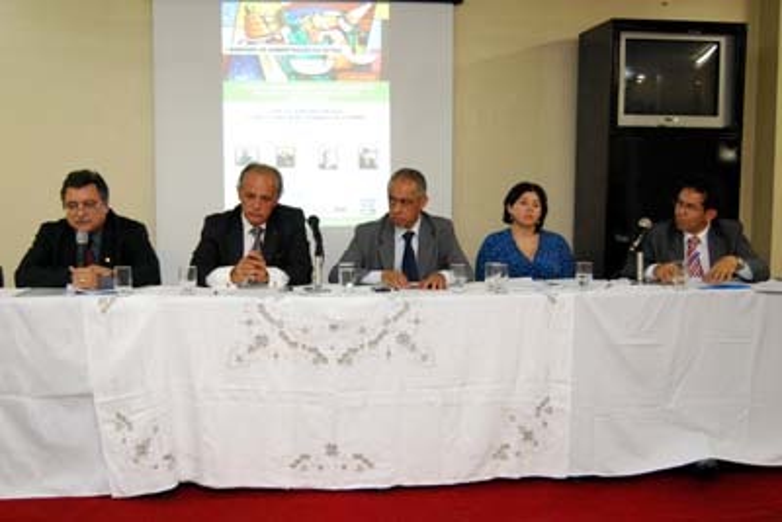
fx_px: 782
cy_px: 261
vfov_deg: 36.9
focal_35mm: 36
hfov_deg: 53.1
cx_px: 391
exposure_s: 1/50
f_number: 4
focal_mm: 24
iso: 1600
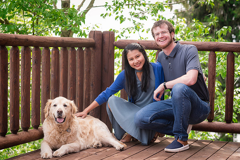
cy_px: 80
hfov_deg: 23.0
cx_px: 117
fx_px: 589
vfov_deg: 15.5
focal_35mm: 88
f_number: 5
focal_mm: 85
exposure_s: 1/200
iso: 400
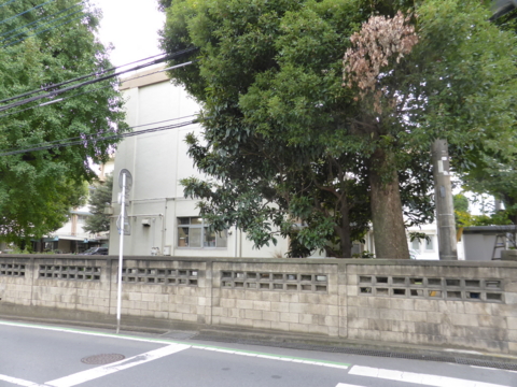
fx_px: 358
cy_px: 194
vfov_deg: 56.8
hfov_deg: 71.6
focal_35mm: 24
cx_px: 258
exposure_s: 1/80
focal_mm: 4.3
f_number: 3.3
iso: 160
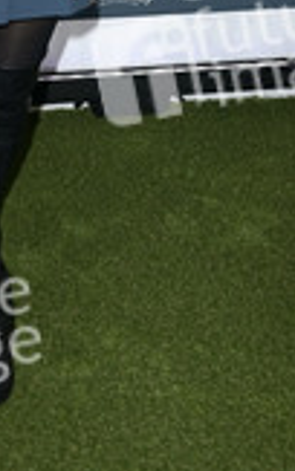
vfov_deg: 19.6
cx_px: -23
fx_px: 1285
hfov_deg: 12.9
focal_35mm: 100
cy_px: -87
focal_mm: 40
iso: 640
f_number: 6.3
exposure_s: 1/250
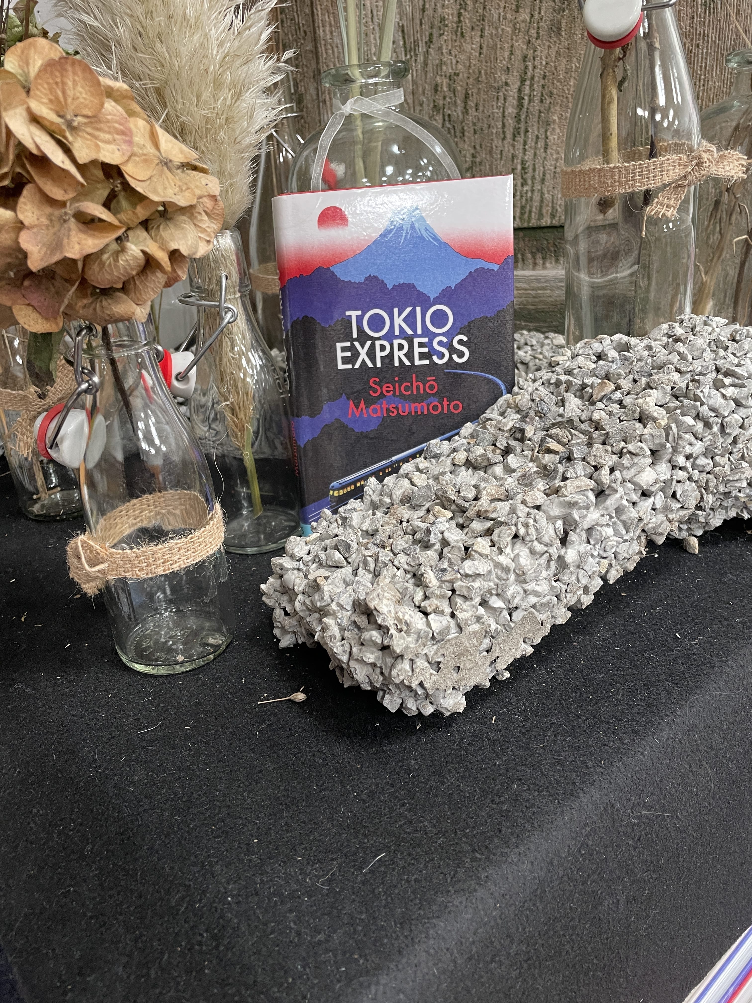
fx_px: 753
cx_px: 376
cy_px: 502
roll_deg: +5.0
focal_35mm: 26
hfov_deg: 53.1
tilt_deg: -24.6
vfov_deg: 67.3
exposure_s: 1/60
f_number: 1.6
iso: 160
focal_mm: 4.2
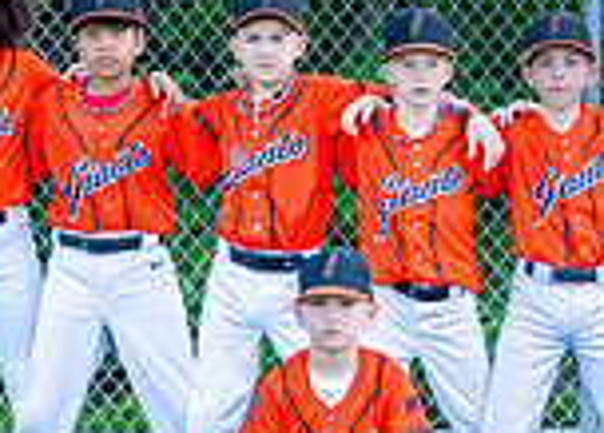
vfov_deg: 6.7
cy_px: 278
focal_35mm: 214
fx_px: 3676
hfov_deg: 9.3
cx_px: 577
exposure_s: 1/500
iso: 200
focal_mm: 50
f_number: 2.8
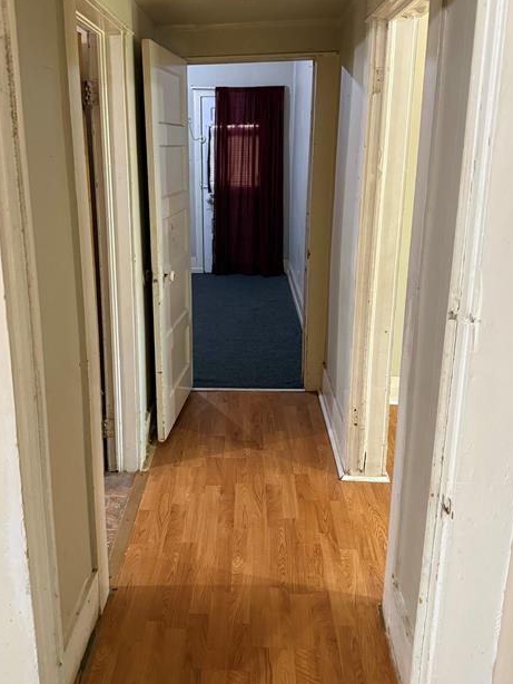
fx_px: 592
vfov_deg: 59.6
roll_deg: +0.0
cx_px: 207
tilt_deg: -13.2
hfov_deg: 46.6
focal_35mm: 30
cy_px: 289
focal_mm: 6.76
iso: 800
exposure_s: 1/60
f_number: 1.78
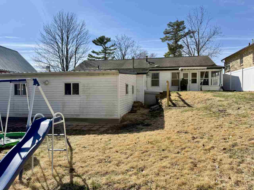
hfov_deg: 71.6
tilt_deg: -0.9
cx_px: 127
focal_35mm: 24
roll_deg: +0.1
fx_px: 176
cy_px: 95
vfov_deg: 56.8
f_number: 1.78
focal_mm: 6.76
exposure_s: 1/5714
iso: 80
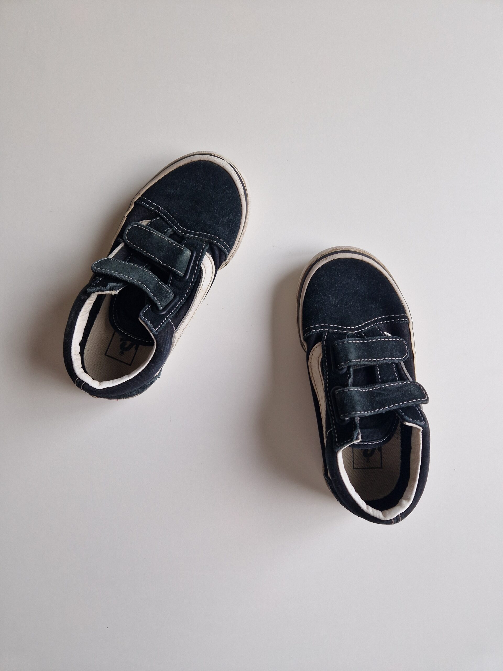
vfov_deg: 73.9
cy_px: 336
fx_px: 446
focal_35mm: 23
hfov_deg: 58.9
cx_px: 252
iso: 50
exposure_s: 1/376
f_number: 1.8
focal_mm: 5.4
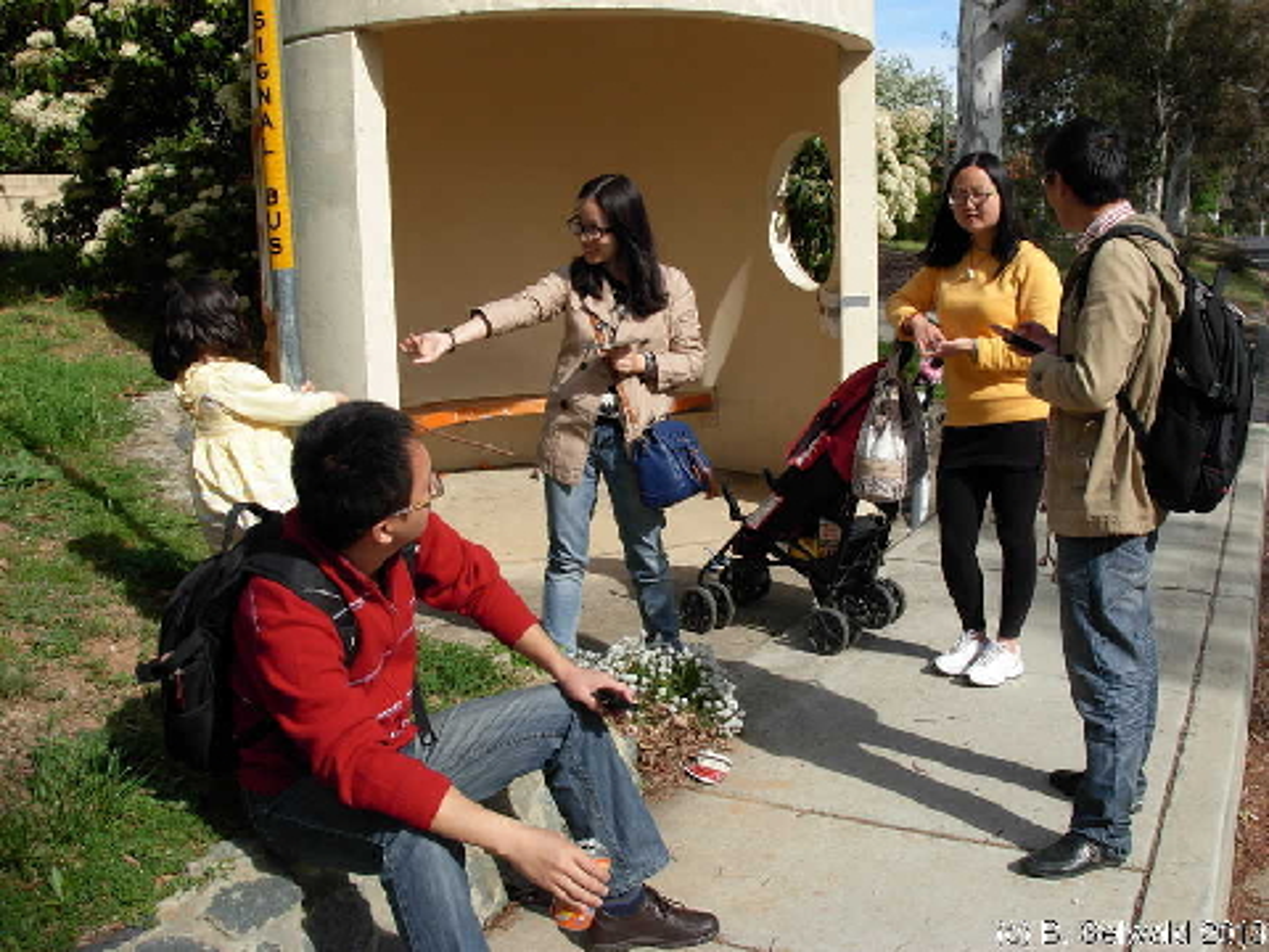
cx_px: 634
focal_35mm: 38
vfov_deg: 37.7
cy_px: 476
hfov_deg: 49.0
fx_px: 1393
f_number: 4.9
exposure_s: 1/406
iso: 79
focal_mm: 6.3
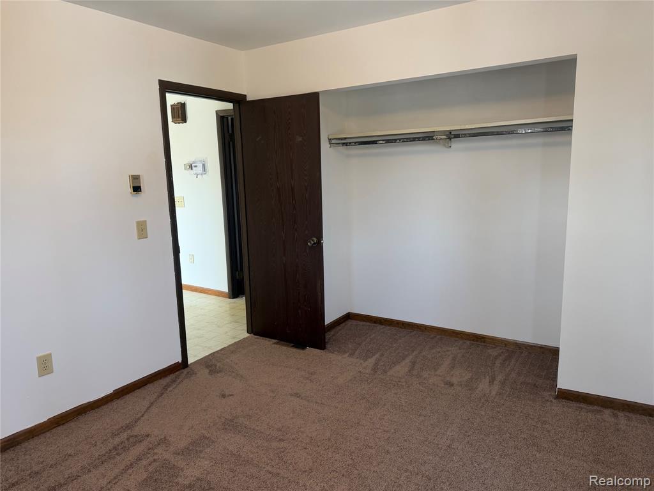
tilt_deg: -10.4
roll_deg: +1.2
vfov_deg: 56.8
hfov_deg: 71.6
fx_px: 453
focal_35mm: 24
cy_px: 246
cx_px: 327
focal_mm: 6.76
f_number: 1.78
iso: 160
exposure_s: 1/121
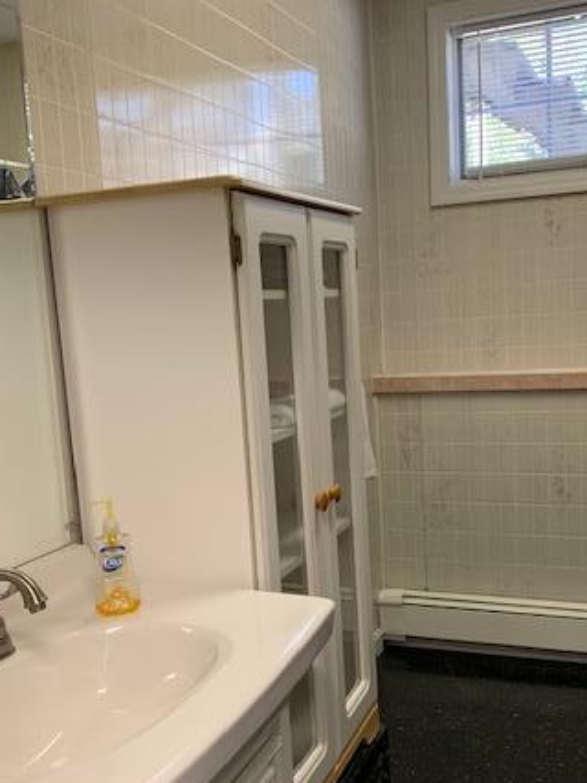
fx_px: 882
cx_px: 299
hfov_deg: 36.8
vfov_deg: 47.7
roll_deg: +3.5
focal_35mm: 39
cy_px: 453
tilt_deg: -8.4
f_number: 1.8
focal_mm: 4.25
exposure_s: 1/60
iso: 160
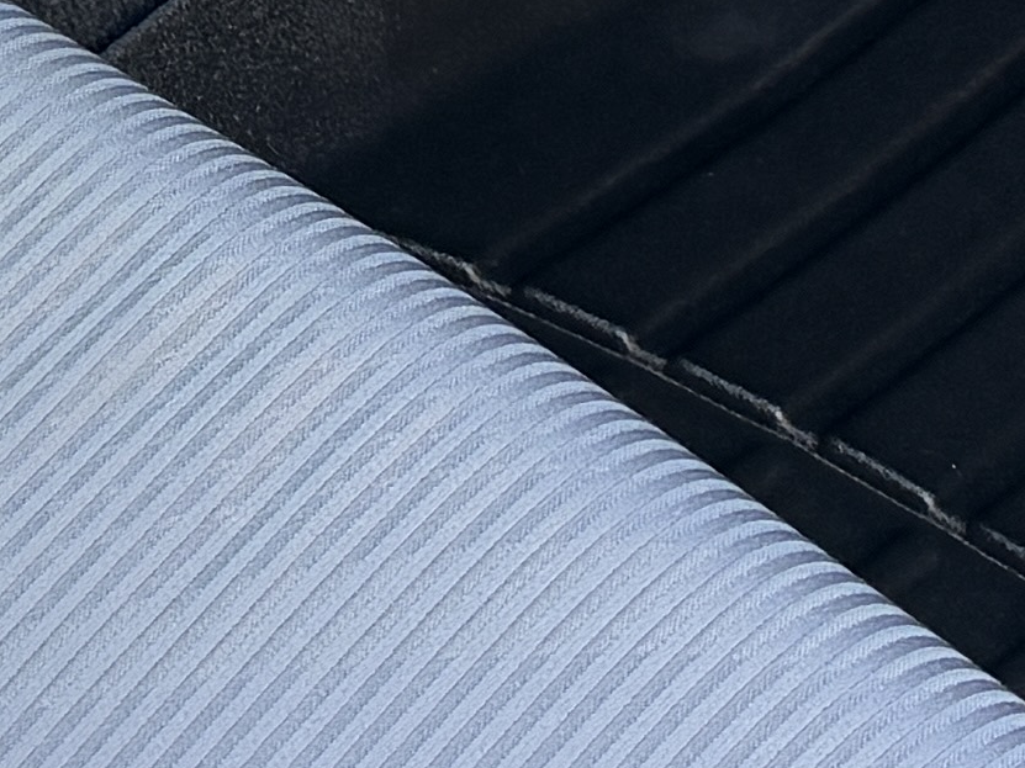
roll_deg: +2.4
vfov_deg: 8.5
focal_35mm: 165
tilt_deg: -33.9
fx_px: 4885
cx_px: -485
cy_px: -816
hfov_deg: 11.5
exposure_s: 1/126
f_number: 1.78
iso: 200
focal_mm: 6.76
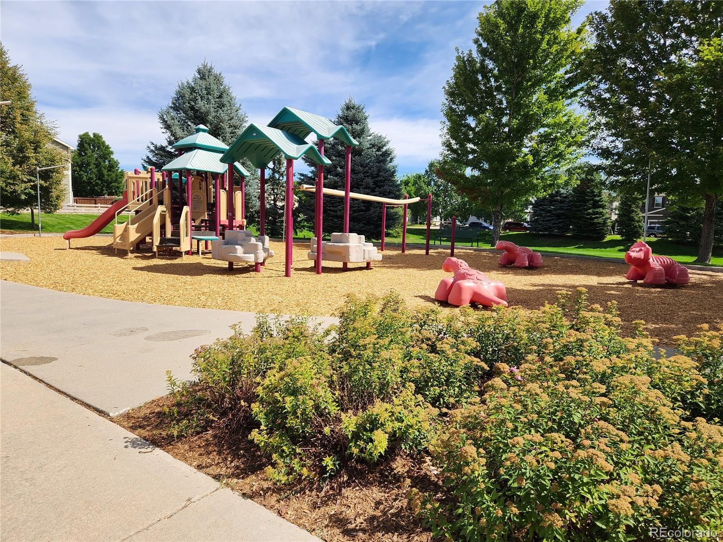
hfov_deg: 73.9
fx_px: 480
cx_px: 362
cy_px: 271
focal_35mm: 23
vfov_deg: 58.9
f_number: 1.8
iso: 20
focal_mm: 5.4
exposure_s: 1/1311
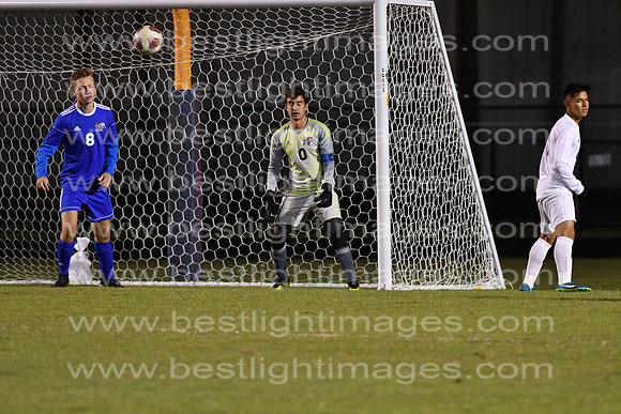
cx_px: 310
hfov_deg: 4.6
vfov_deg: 3.1
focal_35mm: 450
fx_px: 7764
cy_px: 207
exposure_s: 1/640
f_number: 3.5
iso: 10000
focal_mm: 300
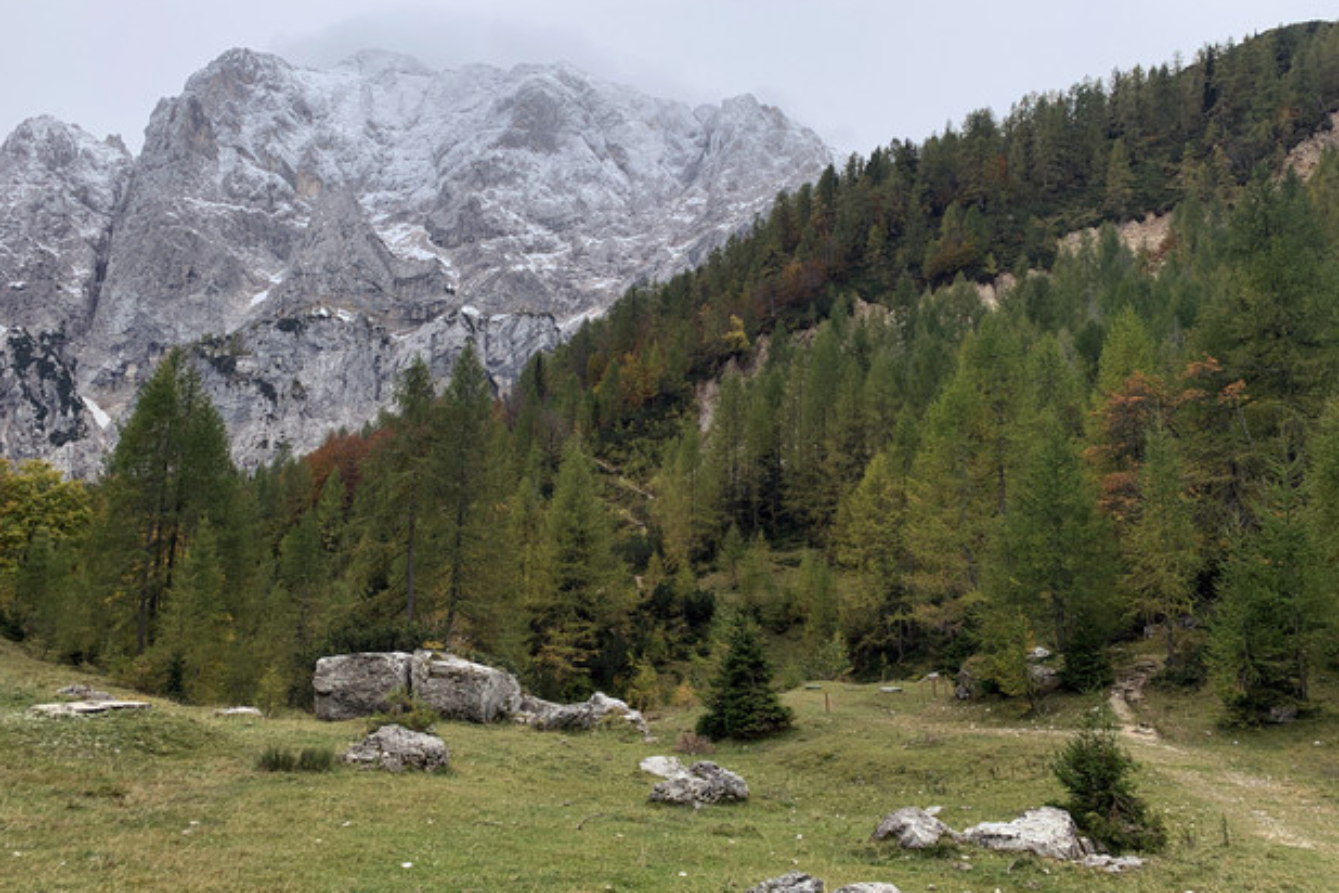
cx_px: 663
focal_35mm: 28
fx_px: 1041
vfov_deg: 46.3
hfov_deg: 65.5
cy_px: 384
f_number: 1.8
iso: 25
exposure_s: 1/1387
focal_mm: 4.25
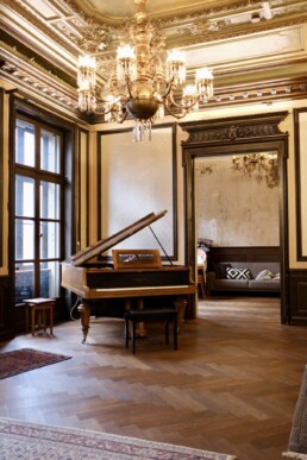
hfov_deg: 37.9
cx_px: 154
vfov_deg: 54.4
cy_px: 230
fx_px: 448
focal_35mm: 35
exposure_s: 1/100
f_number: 2
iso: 2000
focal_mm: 23
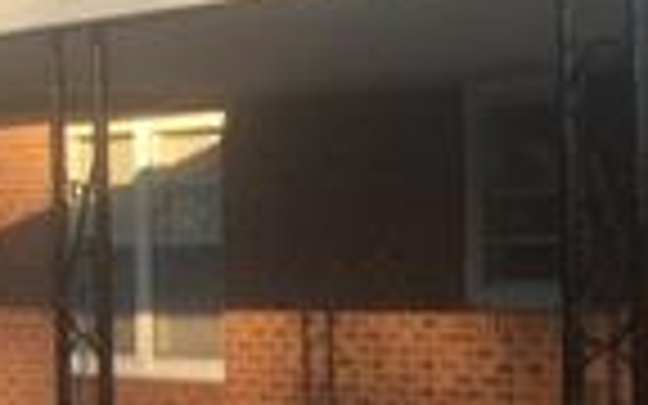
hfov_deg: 13.7
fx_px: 2667
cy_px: 333
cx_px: 621
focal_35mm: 151
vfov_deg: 8.7
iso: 32
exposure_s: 1/369
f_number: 2.4
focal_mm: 3.3
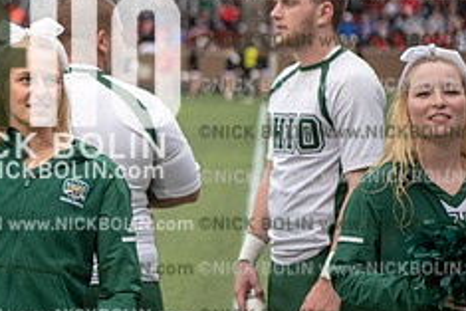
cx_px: 40
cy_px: 86
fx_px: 2241
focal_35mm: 173
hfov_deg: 11.8
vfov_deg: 7.9
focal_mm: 70
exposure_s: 1/800
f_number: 2.8
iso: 250
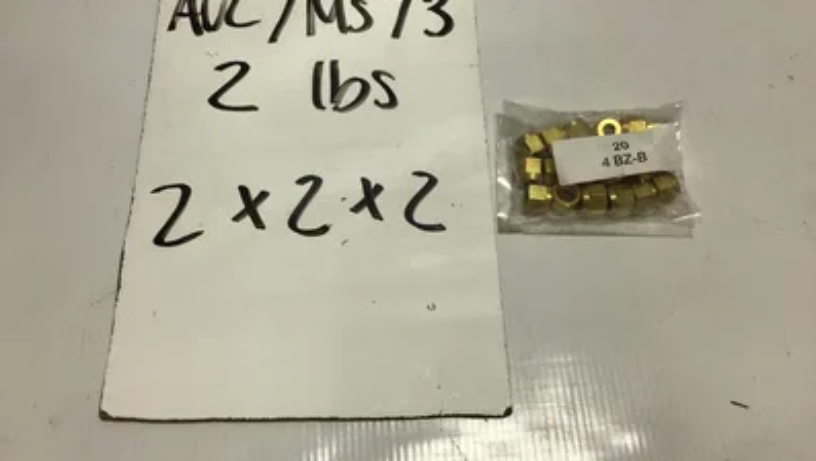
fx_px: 736
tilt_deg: -66.7
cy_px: 214
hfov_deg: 58.0
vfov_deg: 34.7
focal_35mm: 34
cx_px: 407
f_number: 2.4
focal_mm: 3.3
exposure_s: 1/337
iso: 25
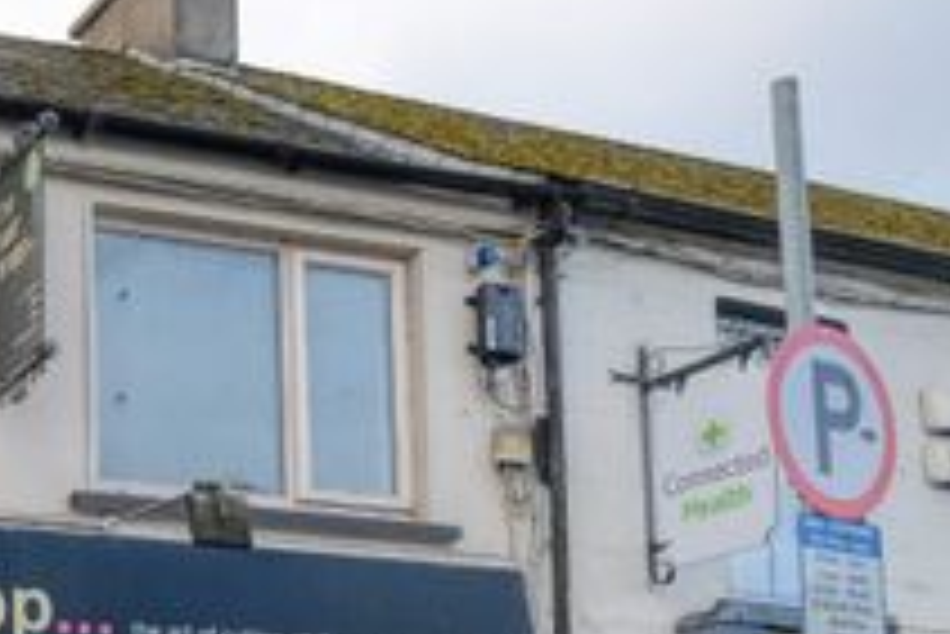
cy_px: 670
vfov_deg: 22.3
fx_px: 1532
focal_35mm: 58
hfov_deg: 31.0
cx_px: -77
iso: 2000
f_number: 5.6
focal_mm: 11
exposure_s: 1/800
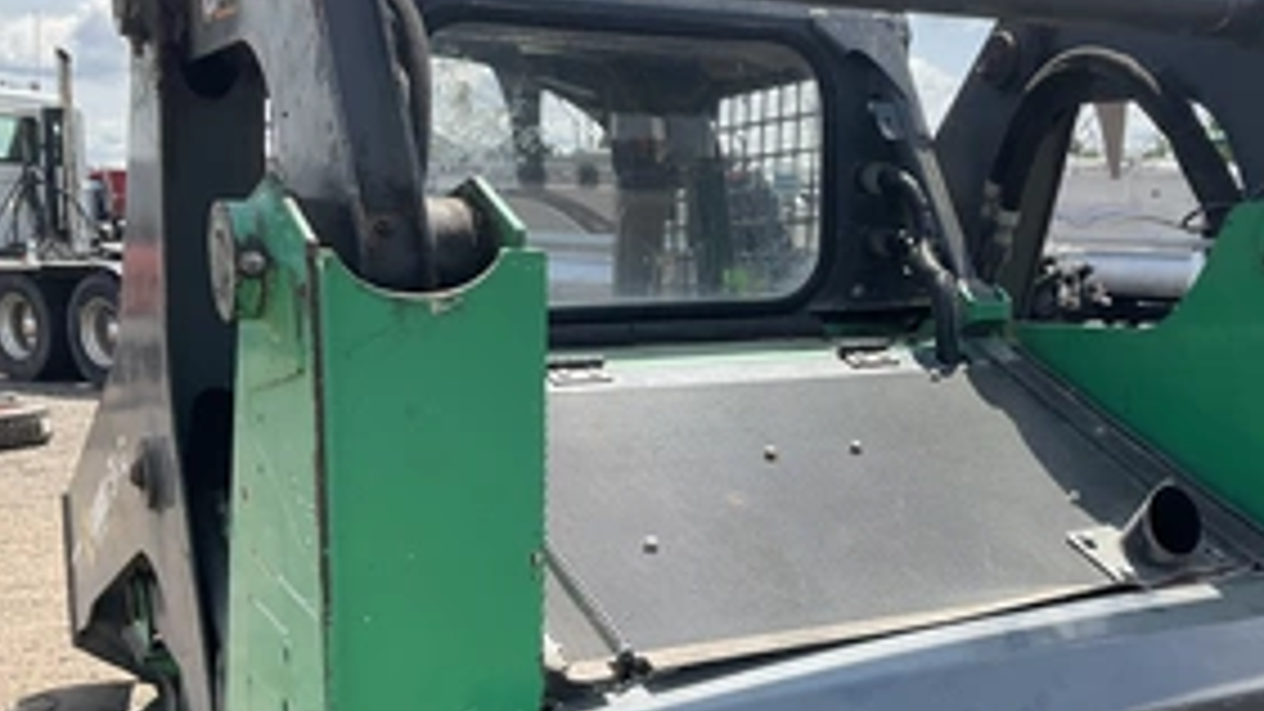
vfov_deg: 26.4
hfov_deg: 44.6
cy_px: 477
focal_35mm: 45
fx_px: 1508
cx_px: 873
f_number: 1.8
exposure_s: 1/912
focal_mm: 3
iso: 25
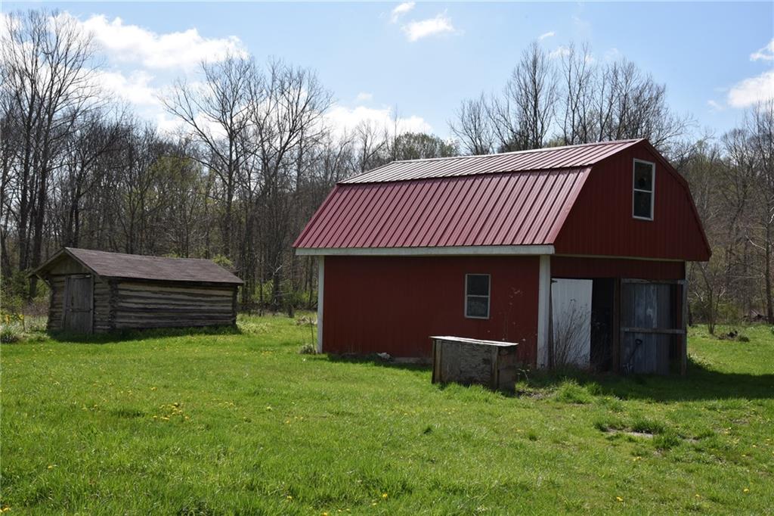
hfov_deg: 44.5
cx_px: 387
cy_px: 258
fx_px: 946
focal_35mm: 44
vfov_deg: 30.5
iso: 1000
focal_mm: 44
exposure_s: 1/800
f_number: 14
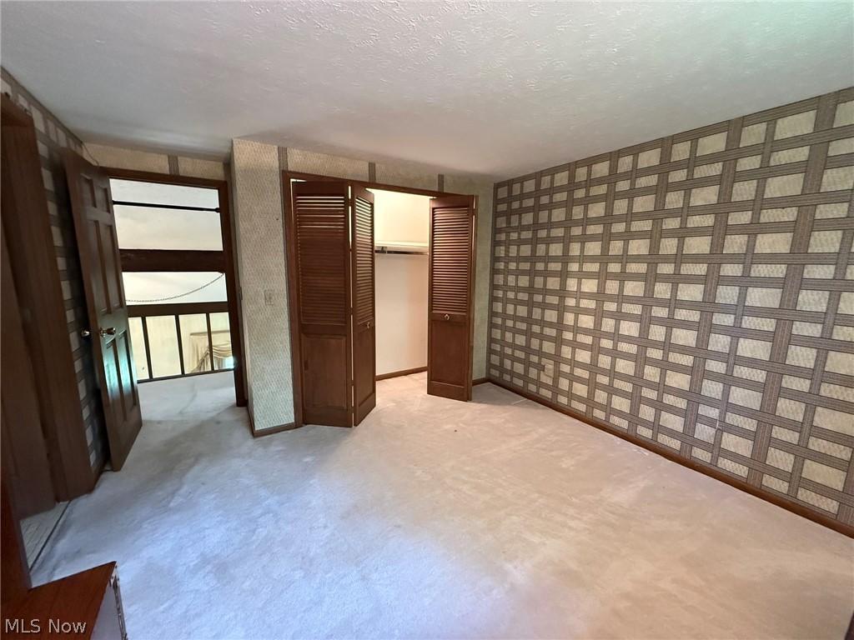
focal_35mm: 14
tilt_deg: -9.3
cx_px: 427
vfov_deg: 85.7
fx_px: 345
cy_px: 320
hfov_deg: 102.1
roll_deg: -1.3
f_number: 2.2
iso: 1000
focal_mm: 2.22
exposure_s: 1/60
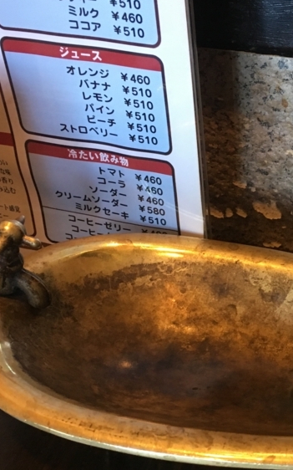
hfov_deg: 22.4
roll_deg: +0.8
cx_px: 282
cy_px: 294
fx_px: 716
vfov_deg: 36.1
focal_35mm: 56
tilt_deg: -37.5
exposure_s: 1/30
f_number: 2.2
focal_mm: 4.15
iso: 125
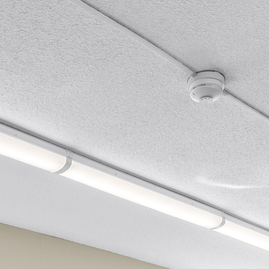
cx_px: 112
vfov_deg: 19.6
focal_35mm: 72
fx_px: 633
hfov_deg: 24.0
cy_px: 443
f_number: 8
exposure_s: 1/2
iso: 100
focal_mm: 14
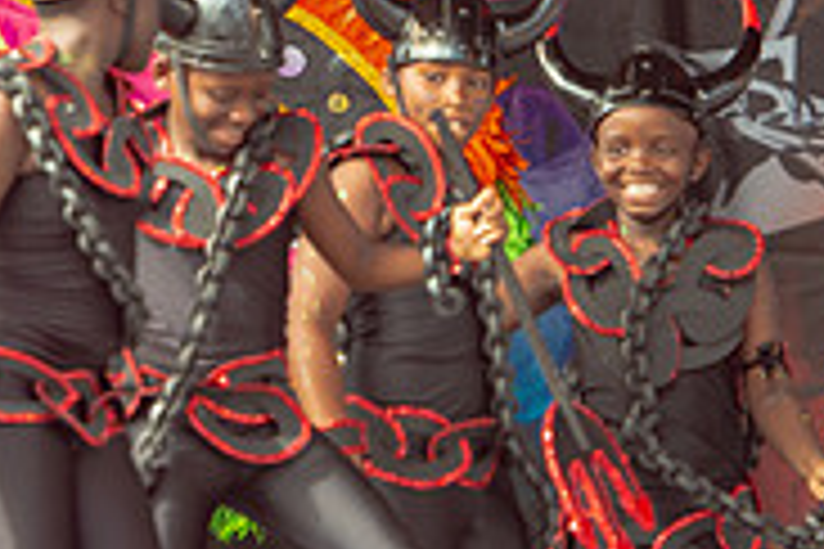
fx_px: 14945
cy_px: 116
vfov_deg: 2.1
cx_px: 136
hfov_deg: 3.2
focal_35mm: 653
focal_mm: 160
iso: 160
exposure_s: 1/200
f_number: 5.6
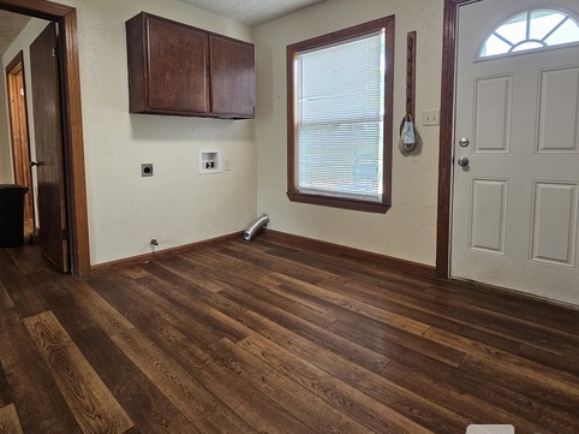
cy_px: 172
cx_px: 260
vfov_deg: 70.7
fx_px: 301
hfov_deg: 87.5
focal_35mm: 18
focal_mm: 2.2
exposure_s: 1/60
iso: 200
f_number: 2.2
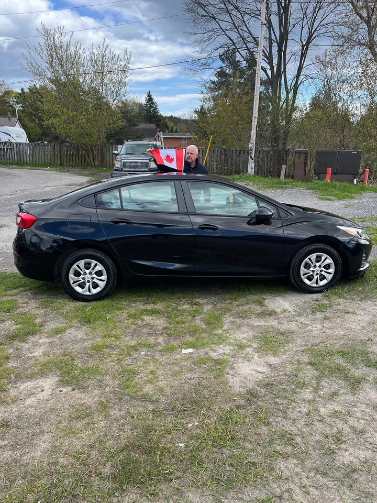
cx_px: 188
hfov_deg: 53.1
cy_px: 252
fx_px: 378
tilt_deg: -15.6
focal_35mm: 26
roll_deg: +0.4
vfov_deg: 67.3
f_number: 1.6
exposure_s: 1/913
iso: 50
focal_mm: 5.1
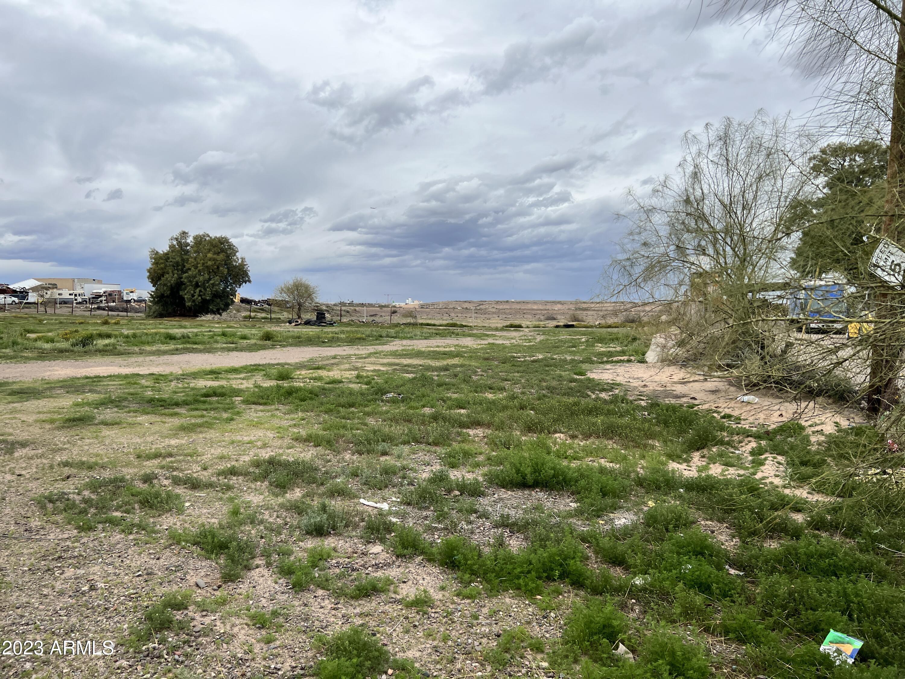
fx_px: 680
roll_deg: -0.5
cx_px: 452
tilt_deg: -4.5
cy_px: 340
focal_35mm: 26
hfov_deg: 67.3
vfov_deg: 53.1
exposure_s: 1/4831
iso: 50
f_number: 1.5
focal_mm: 5.7
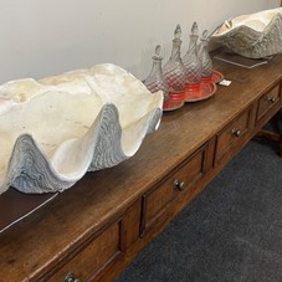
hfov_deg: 42.8
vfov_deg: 41.9
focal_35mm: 39
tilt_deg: -18.2
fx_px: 359
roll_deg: -1.1
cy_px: 82
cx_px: 142
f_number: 1.6
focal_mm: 5.1
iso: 64
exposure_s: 1/50
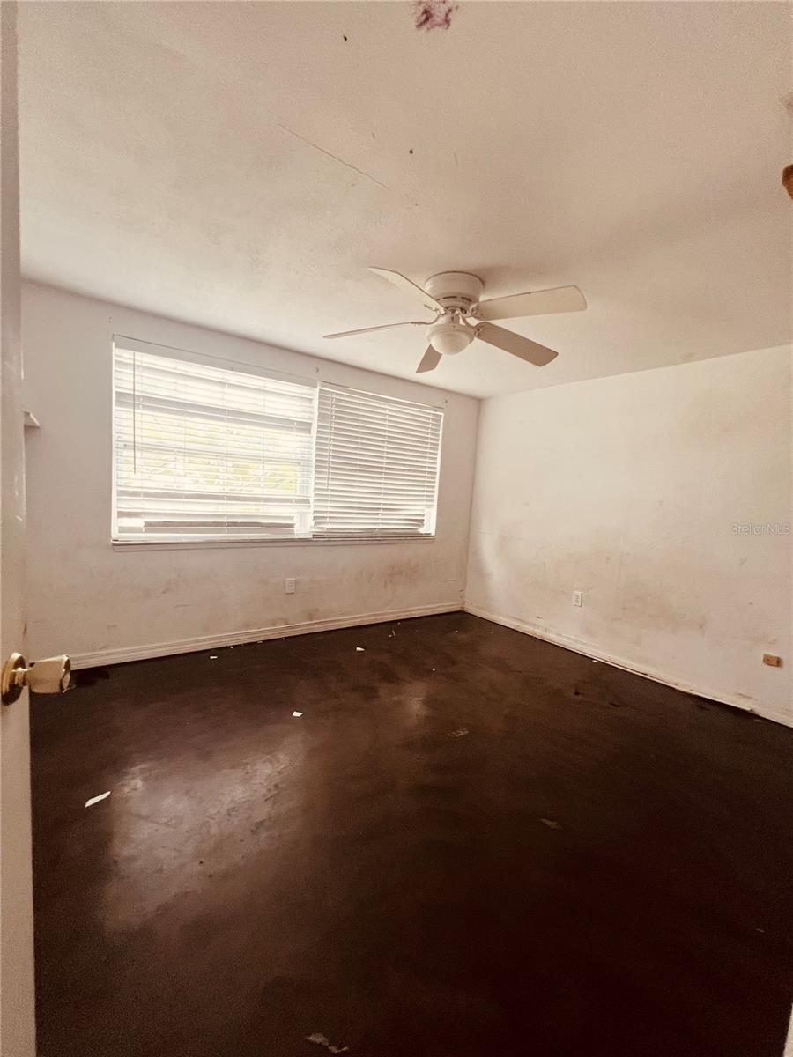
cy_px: 528
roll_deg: -4.1
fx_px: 397
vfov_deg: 106.2
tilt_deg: -5.2
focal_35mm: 13
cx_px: 396
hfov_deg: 89.9
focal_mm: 1.57
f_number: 1.8
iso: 250
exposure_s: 1/60
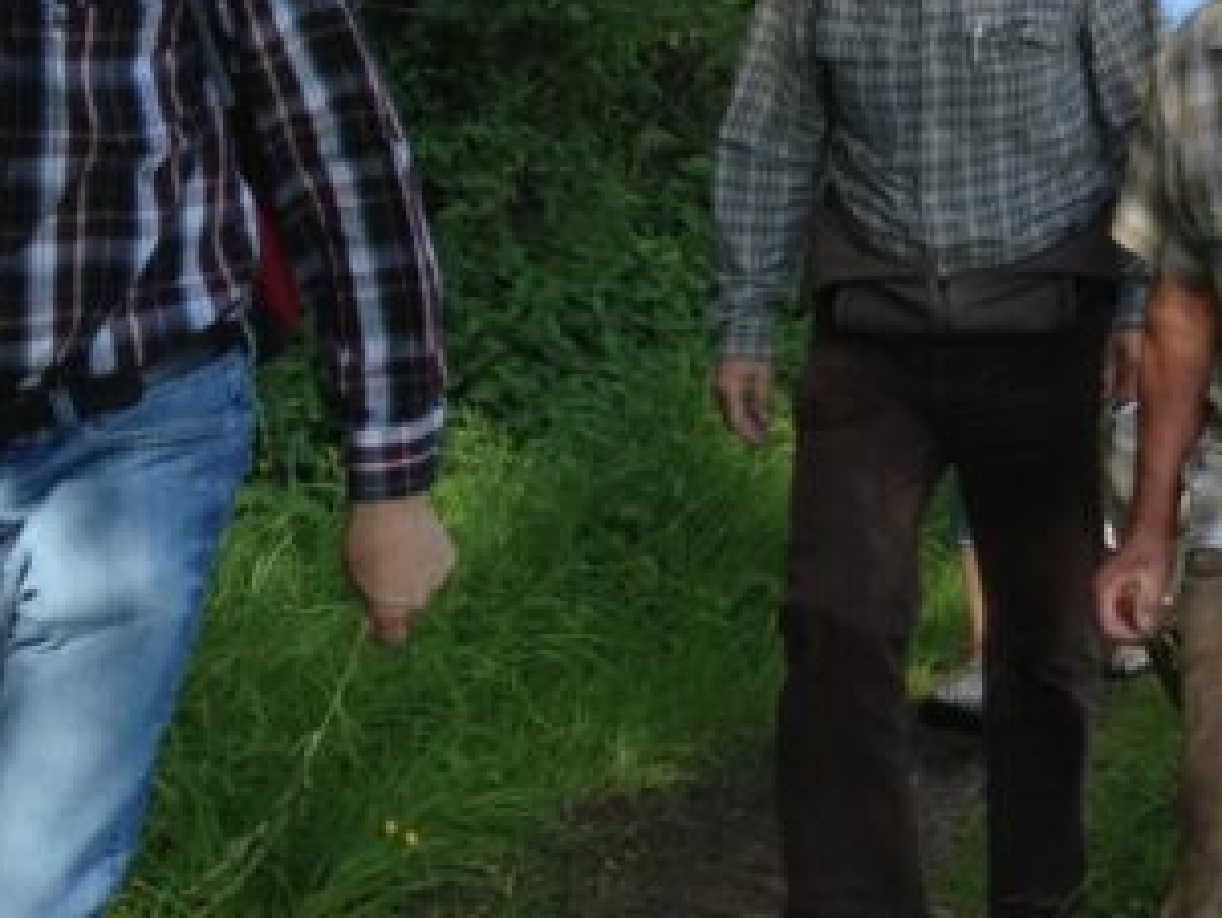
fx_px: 4203
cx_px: 1924
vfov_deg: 12.2
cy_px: -187
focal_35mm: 119
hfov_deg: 15.1
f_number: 2.4
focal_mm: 4.28
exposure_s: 1/569
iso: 64
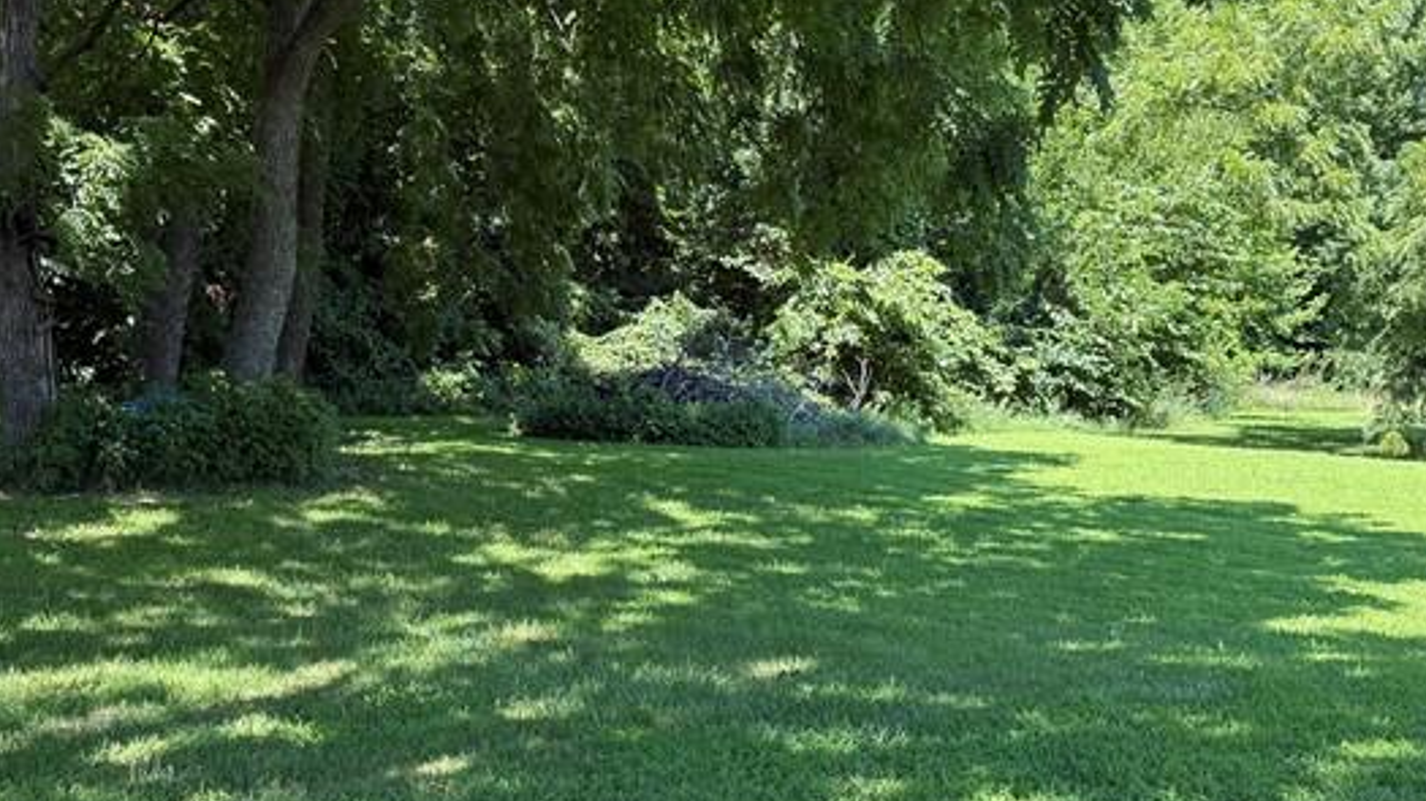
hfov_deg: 40.5
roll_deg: -1.8
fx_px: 1928
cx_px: 600
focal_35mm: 51
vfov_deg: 23.4
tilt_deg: -3.7
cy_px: 272
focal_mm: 6.76
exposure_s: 1/517
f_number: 1.78
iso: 100
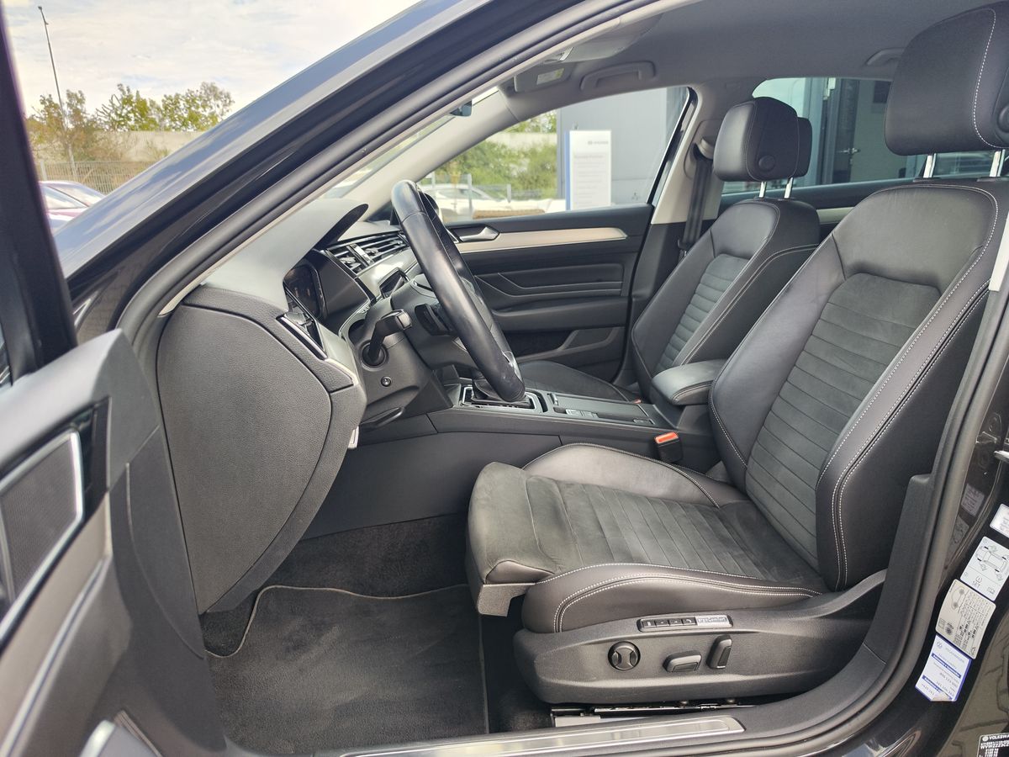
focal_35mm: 23
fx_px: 670
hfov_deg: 73.9
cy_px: 378
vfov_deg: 58.9
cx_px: 504
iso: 50
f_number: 1.69
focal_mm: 7.01
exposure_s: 1/150
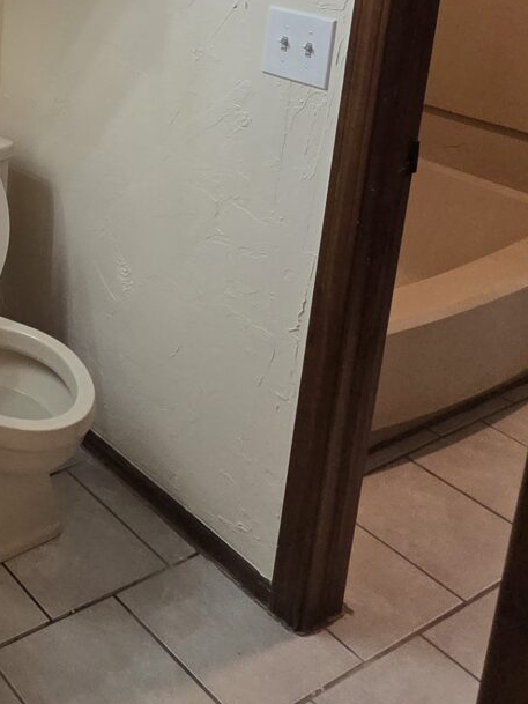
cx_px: -220
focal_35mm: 41
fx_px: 834
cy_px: 43
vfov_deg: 41.3
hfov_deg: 27.1
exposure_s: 1/120
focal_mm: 2.2
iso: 250
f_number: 2.2
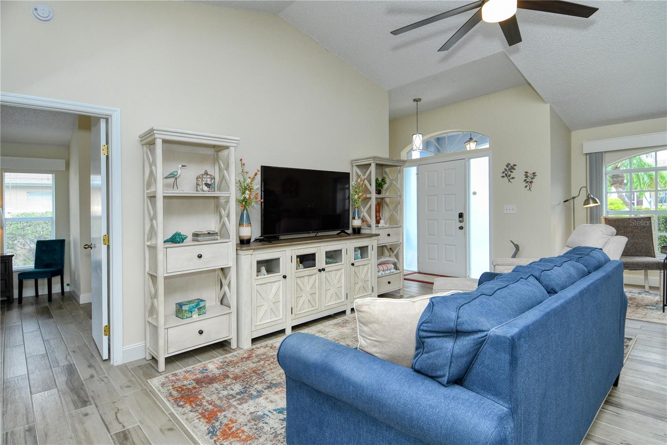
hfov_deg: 90.0
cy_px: 222
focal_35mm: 18
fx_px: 333
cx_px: 334
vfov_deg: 67.4
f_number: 7.1
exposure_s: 1/250
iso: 640
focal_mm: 12
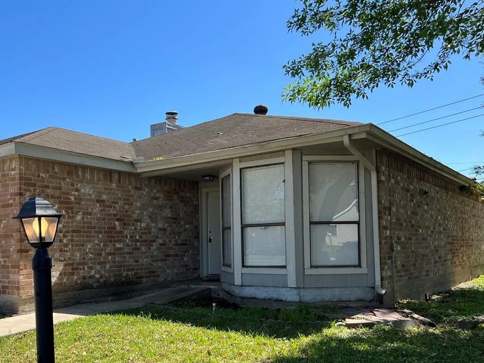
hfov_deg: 50.9
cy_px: 224
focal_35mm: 36
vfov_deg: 39.4
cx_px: 184
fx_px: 503
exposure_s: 1/2571
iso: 50
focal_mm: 5.7
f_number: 1.5
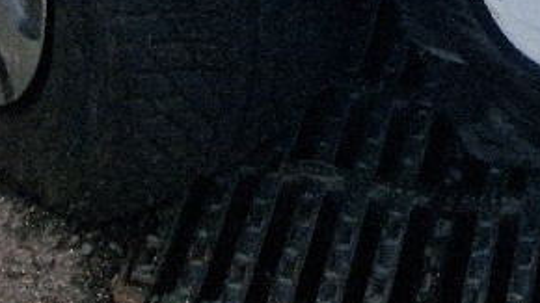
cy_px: -784
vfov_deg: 6.3
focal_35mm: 166
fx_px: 2376
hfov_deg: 12.9
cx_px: 380
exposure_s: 1/2000
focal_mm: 5.4
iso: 50
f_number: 1.8
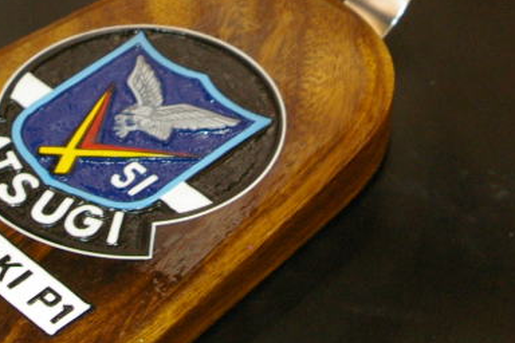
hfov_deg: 11.1
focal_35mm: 186
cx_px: 221
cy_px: -180
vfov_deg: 7.3
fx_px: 2661
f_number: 5.6
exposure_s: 1/20
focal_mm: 31
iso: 800
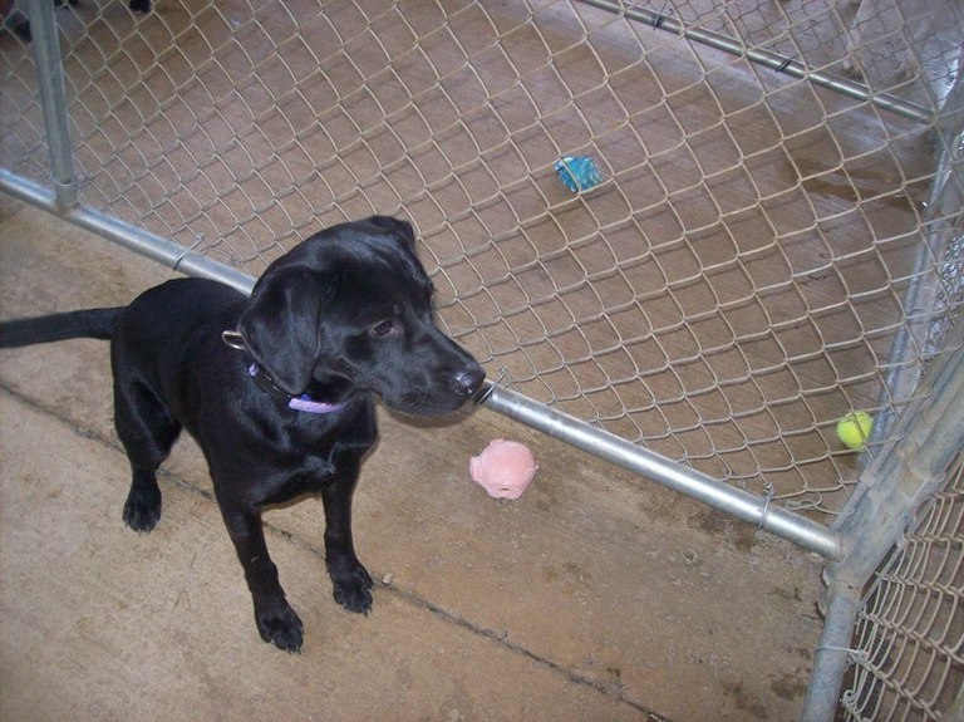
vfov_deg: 39.6
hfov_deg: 51.4
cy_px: 361
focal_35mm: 36
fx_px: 1002
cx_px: 482
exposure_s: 1/64
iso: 200
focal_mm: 6
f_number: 2.7
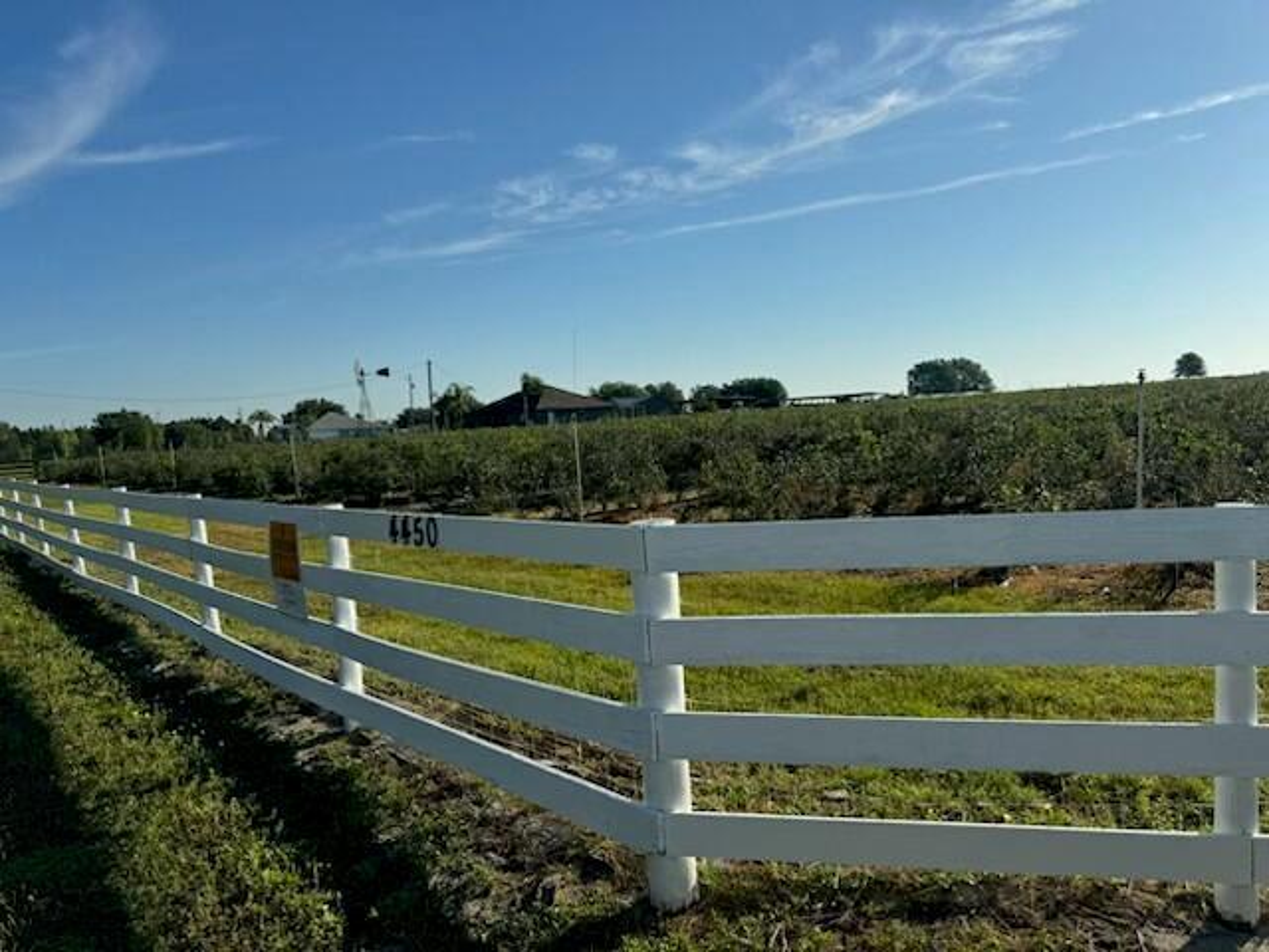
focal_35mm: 24
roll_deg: +3.6
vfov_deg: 56.8
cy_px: 476
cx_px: 634
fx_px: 880
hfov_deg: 71.6
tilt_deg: -4.7
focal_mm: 6.86
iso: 80
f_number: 1.78
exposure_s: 1/7092
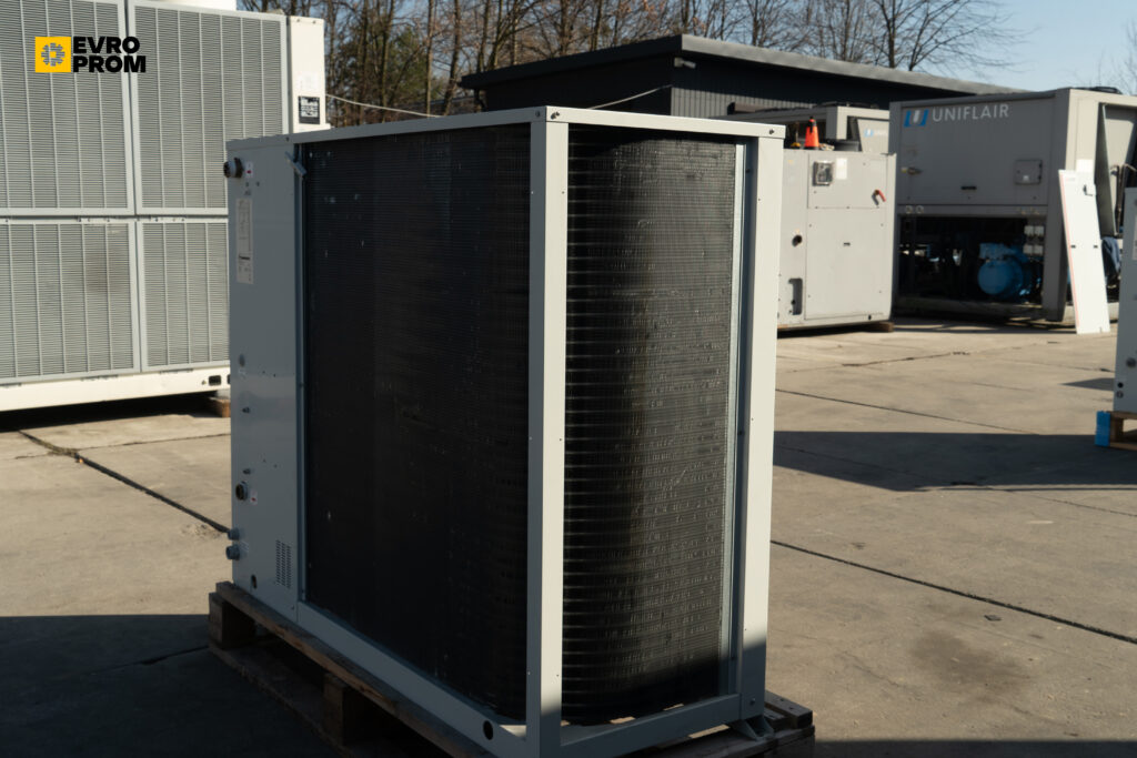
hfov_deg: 51.9
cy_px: 379
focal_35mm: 37
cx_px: 568
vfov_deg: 36.0
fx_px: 1169
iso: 100
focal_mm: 37
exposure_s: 1/80
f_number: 11
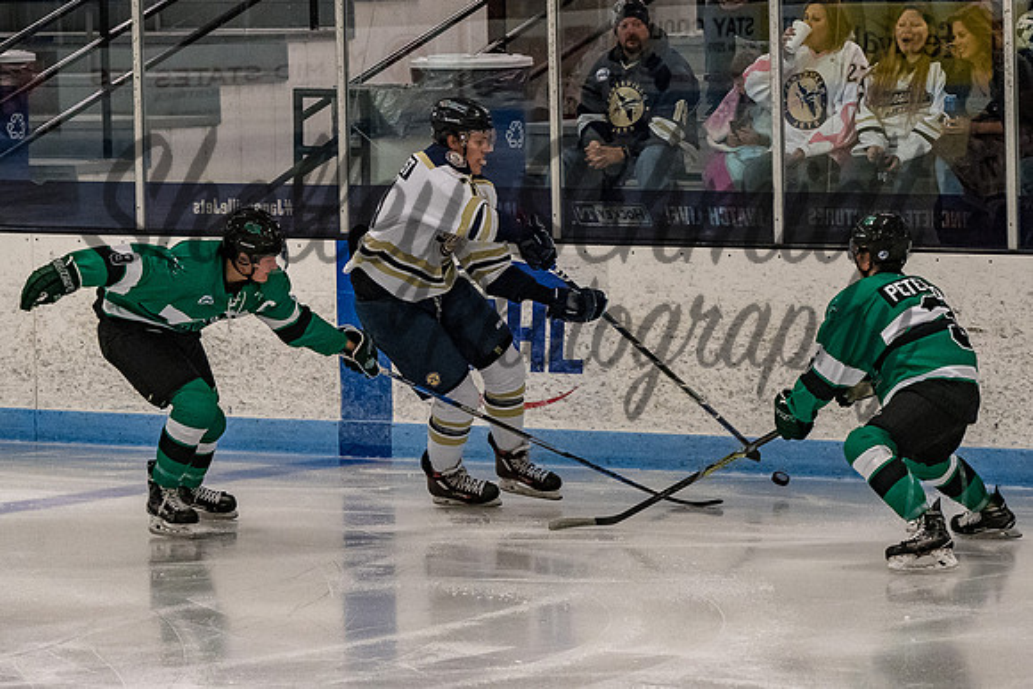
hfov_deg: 8.5
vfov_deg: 5.7
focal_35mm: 242
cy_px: 315
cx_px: 525
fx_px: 6939
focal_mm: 130
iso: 2500
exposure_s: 1/800
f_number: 4
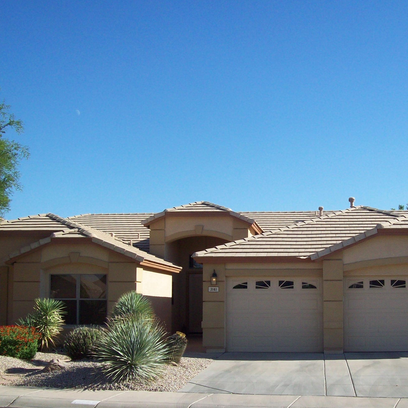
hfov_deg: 34.1
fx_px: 653
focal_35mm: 49
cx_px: 293
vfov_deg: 34.6
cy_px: 231
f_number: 4.8
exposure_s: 1/514
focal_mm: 6
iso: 80
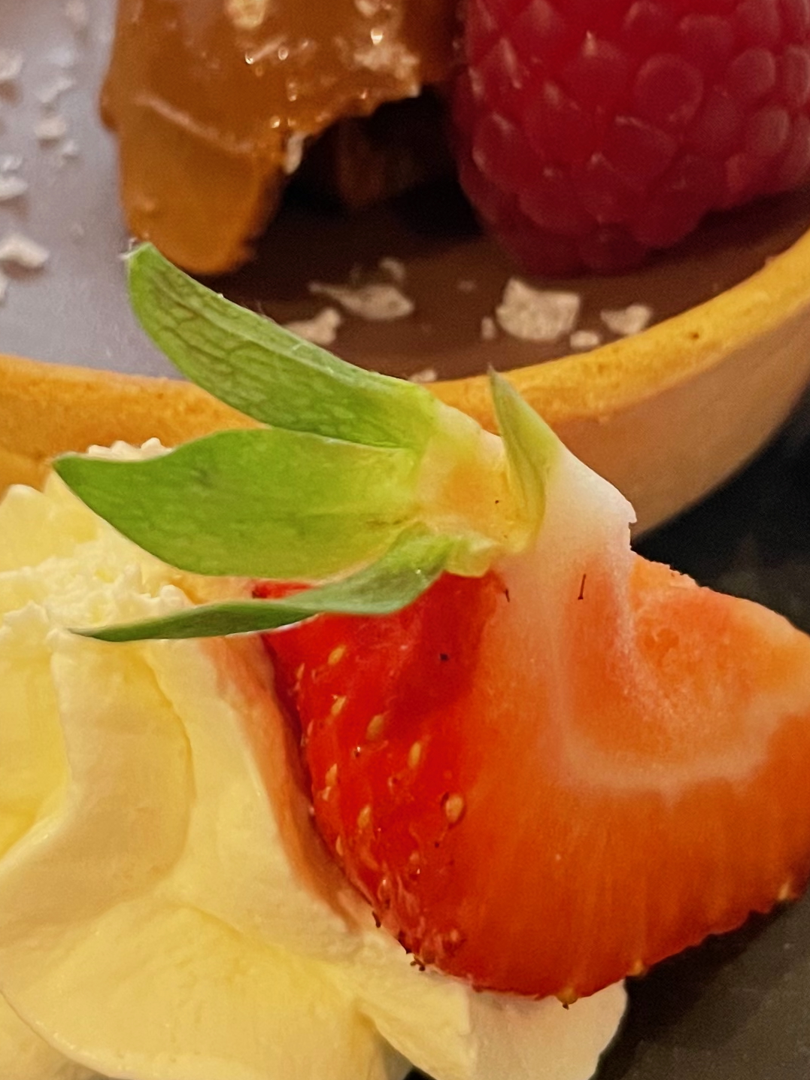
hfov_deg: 20.1
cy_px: 399
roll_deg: +3.2
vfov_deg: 26.6
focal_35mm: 73
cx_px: 332
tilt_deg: -40.9
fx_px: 2278
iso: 640
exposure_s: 1/33
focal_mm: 4.2
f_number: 1.6
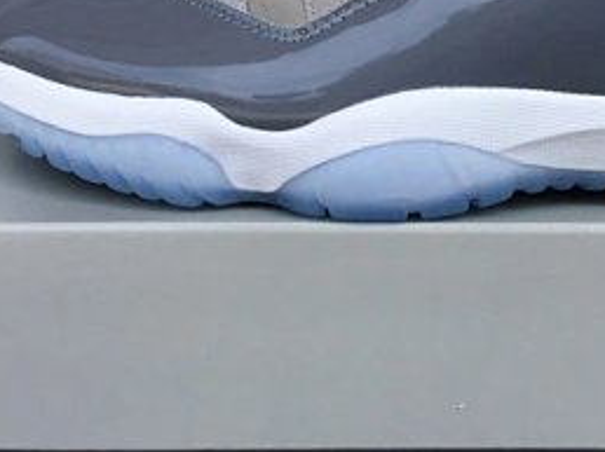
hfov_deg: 25.1
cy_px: 98
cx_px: 443
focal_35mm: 77
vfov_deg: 18.9
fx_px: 1345
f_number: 2.4
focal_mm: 3.3
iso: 25
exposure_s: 1/482
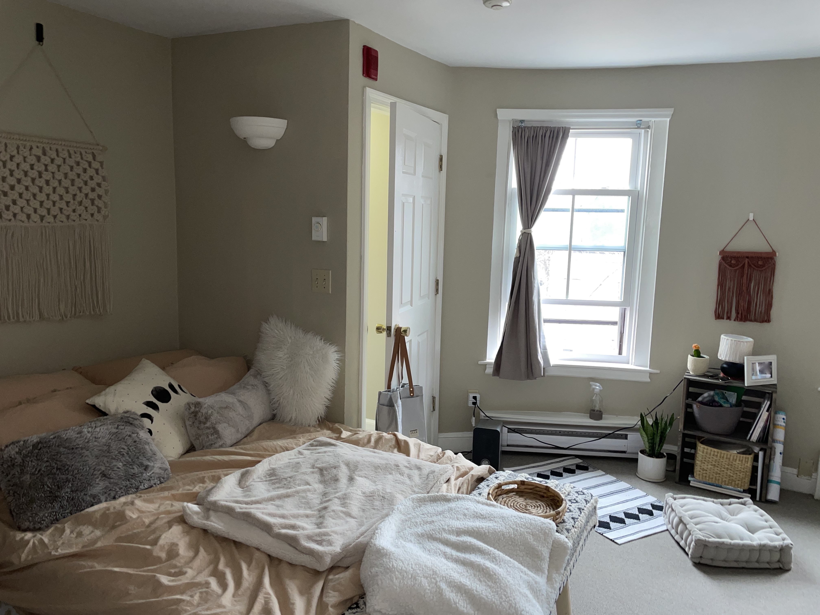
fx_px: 616
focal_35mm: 26
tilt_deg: -7.5
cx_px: 410
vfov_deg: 53.1
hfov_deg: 67.3
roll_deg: -1.4
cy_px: 308
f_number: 1.6
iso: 64
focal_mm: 4.2
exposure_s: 1/25
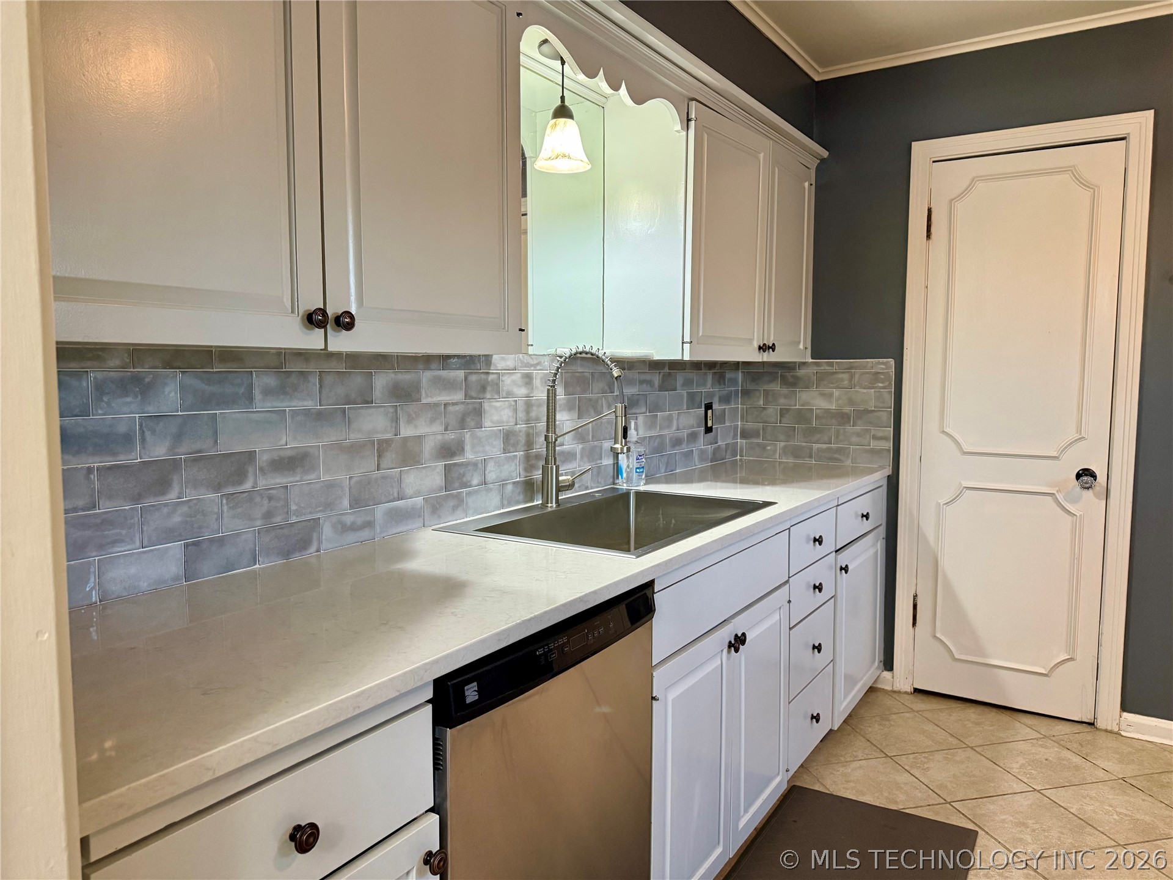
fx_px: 813
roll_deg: -0.1
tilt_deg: -4.3
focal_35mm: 24
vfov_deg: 56.8
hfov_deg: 71.6
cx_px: 586
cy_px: 440
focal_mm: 6.76
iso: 400
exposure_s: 1/60
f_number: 1.78
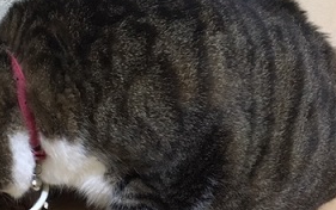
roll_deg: -12.7
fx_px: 513
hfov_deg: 36.0
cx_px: 122
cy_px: 155
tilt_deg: -31.5
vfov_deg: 23.0
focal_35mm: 56
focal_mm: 4.15
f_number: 2.2
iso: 500
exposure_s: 1/15
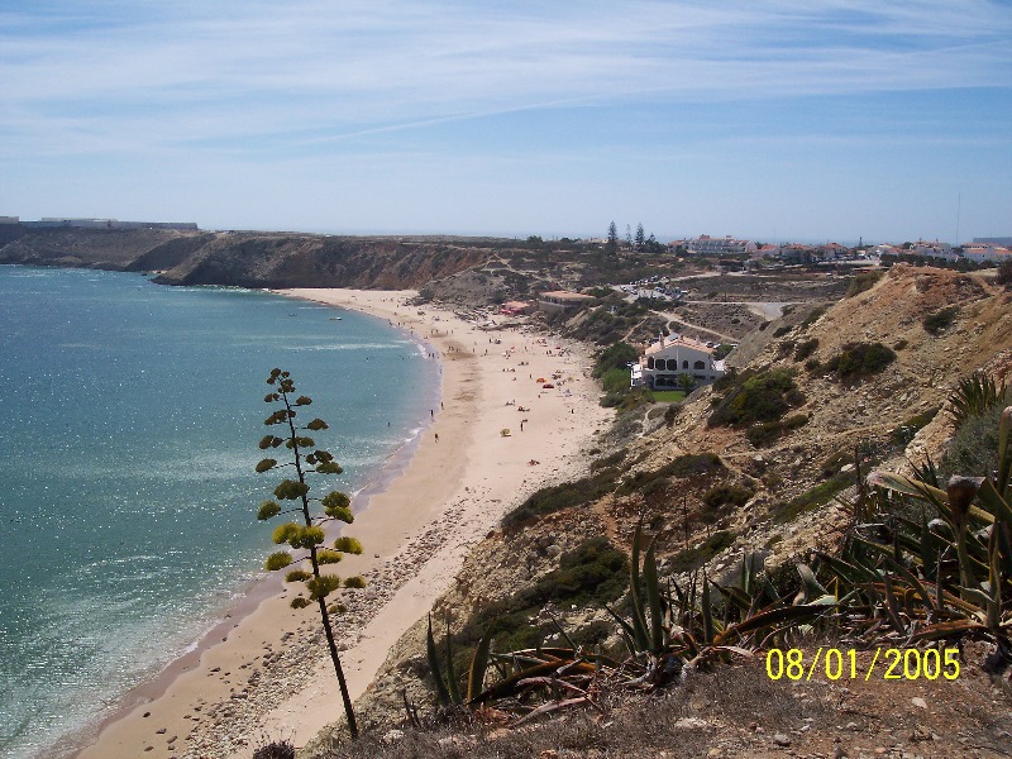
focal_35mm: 38
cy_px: 380
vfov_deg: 37.7
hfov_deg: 49.0
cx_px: 506
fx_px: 1111
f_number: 4.8
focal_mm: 8
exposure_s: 1/1000
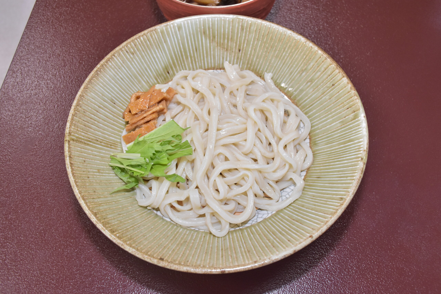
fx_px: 423
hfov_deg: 55.1
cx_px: 220
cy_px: 147
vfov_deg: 38.4
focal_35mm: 34
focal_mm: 23
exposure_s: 1/60
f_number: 7.1
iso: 800
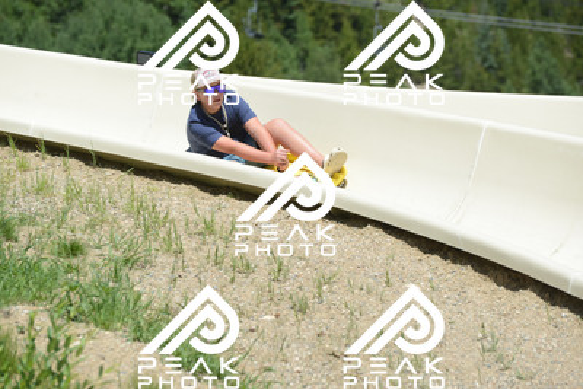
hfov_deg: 10.5
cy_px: 194
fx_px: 3159
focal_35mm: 195
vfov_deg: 7.0
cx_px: 292
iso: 400
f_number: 6.3
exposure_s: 1/1250
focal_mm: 195
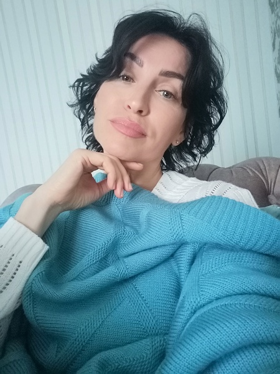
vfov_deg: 67.3
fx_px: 280
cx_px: 140
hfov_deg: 53.1
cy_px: 187
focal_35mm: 26
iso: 2000
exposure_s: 1/18
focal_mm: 3.36
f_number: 2
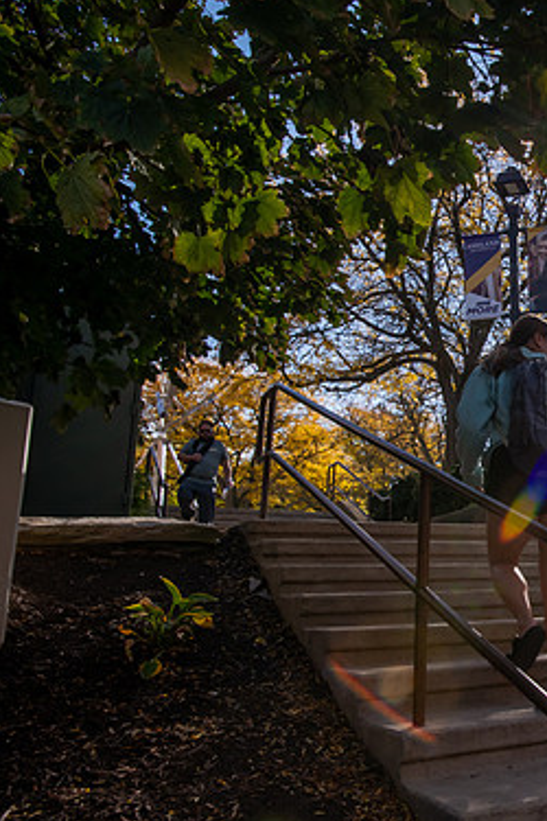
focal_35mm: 34
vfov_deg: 55.8
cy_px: 415
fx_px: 775
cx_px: 597
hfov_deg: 33.9
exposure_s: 1/125
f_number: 20
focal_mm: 22
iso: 320
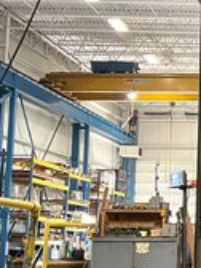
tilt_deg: +9.0
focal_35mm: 93
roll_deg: +0.4
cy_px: 142
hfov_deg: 14.4
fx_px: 720
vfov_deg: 21.1
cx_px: 340
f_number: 1.5
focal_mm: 5.7
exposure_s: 1/60
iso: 400
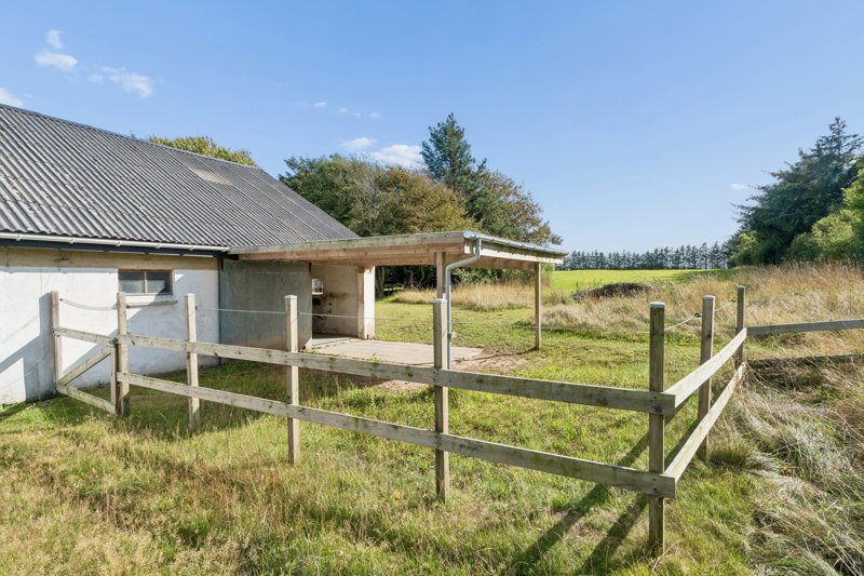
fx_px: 432
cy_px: 288
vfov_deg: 67.4
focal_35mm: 18
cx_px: 432
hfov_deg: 90.0
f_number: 22
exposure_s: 1/500
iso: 2000
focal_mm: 18
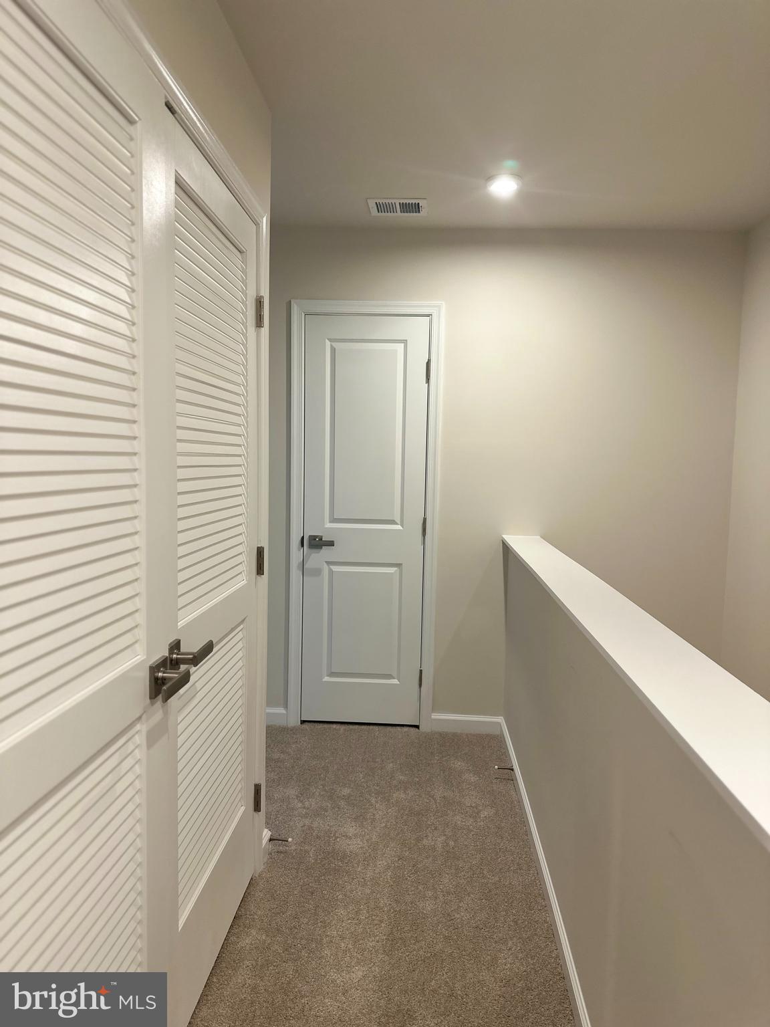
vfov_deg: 71.6
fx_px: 712
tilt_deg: -2.3
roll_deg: -2.0
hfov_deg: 56.8
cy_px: 514
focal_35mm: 24
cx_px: 385
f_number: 1.78
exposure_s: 1/120
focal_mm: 6.86
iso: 200
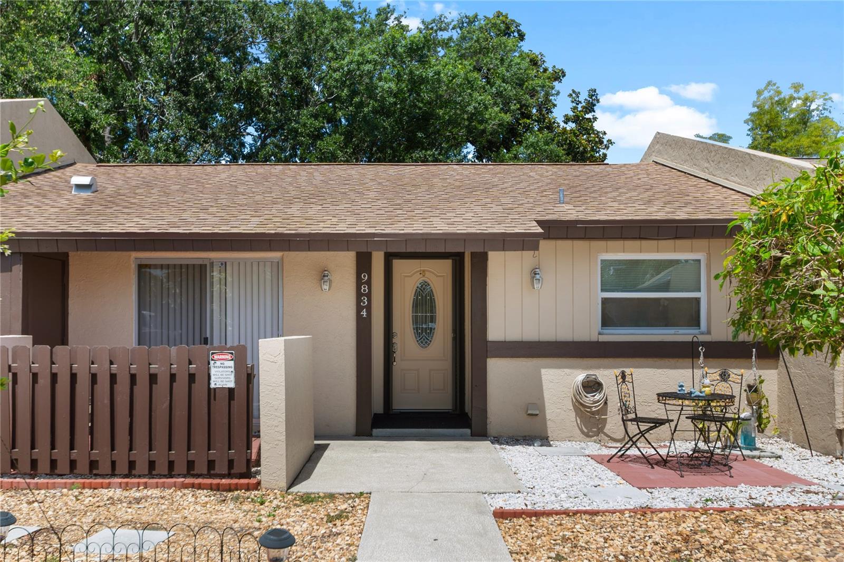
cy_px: 281
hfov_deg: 61.9
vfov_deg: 43.6
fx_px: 703
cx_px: 422
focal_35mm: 30
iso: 100
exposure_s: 1/50
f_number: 9
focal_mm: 20
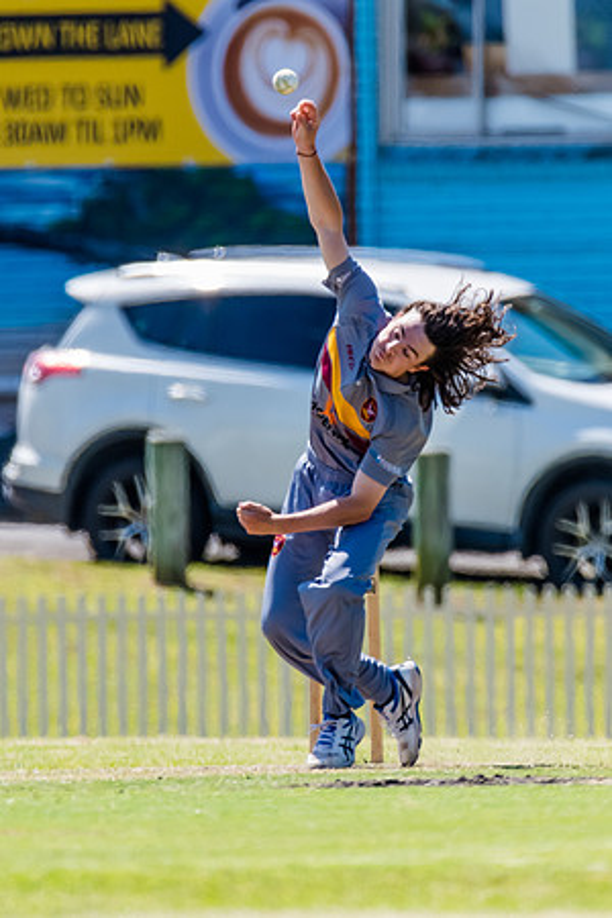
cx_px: 288
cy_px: 458
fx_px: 26934
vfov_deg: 2.0
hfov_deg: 1.3
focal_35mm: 1056
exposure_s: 1/2000
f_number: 6.3
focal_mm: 600
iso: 640
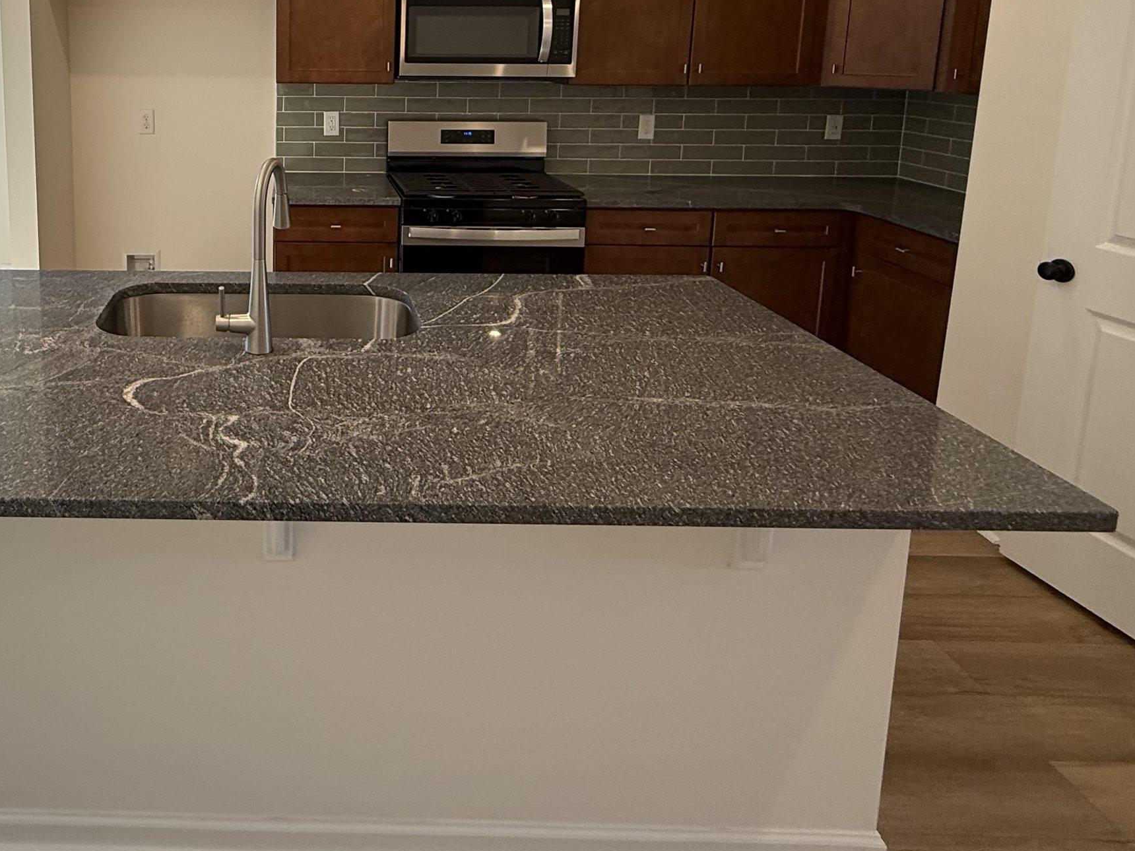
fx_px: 820
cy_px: 152
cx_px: 282
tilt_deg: -9.0
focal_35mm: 25
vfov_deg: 51.0
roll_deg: -0.7
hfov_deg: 65.1
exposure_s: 1/120
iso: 125
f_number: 2.2
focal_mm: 2.22
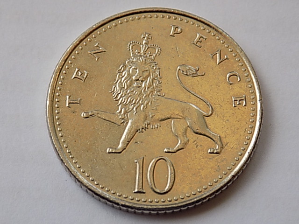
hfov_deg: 16.7
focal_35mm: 118
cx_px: 150
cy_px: 112
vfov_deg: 12.6
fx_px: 1019
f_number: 4.8
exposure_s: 1/30
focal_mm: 20.9
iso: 100
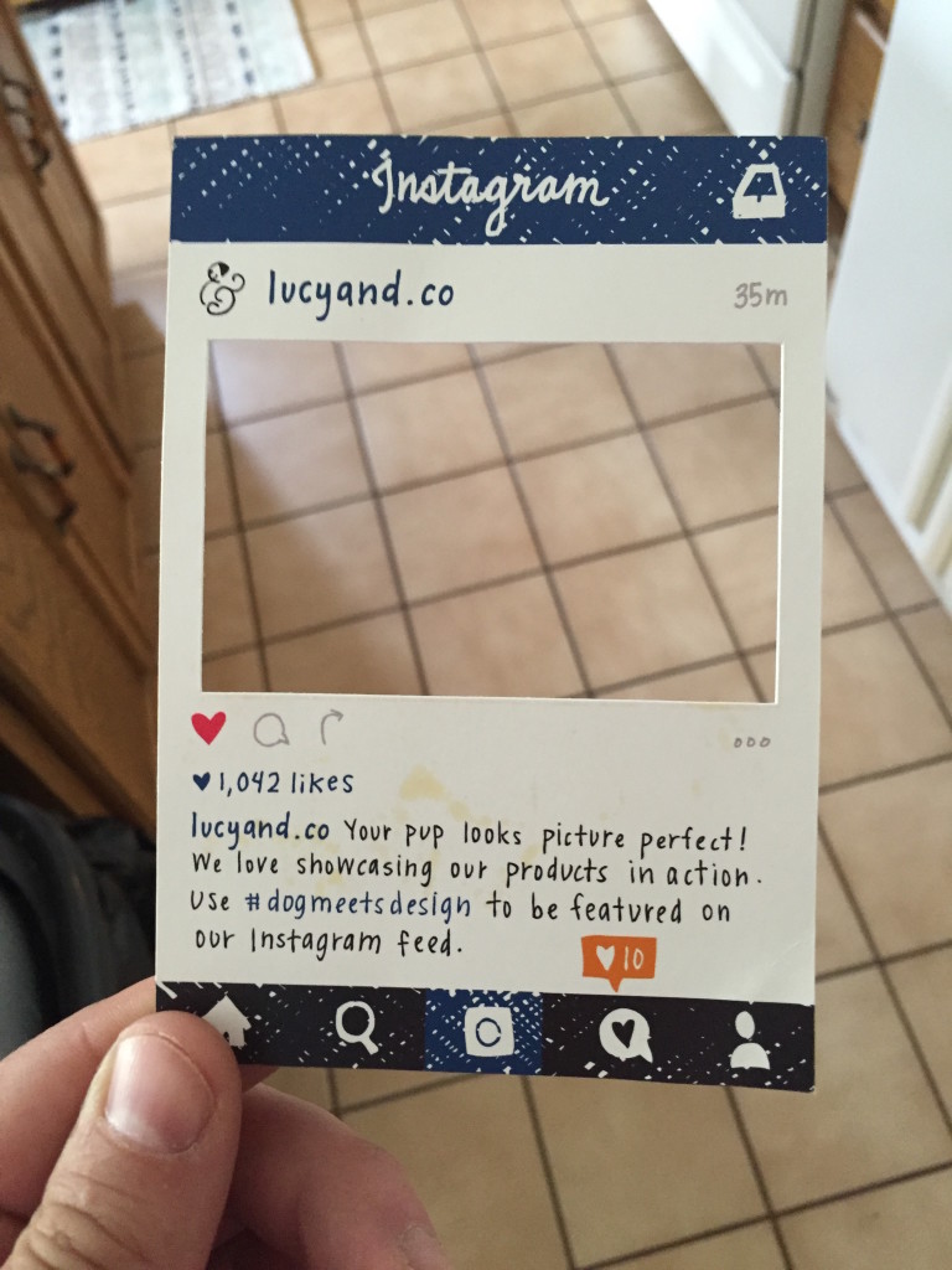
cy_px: 635
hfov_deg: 48.2
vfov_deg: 61.7
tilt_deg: -58.4
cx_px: 476
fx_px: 1063
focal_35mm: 29
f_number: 2.2
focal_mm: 4.15
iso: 200
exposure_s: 1/30
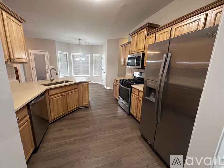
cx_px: 112
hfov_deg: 102.1
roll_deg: -0.8
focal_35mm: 14
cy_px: 84
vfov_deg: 85.7
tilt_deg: -10.9
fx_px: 91
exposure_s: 1/60
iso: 320
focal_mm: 2.22
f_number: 2.2
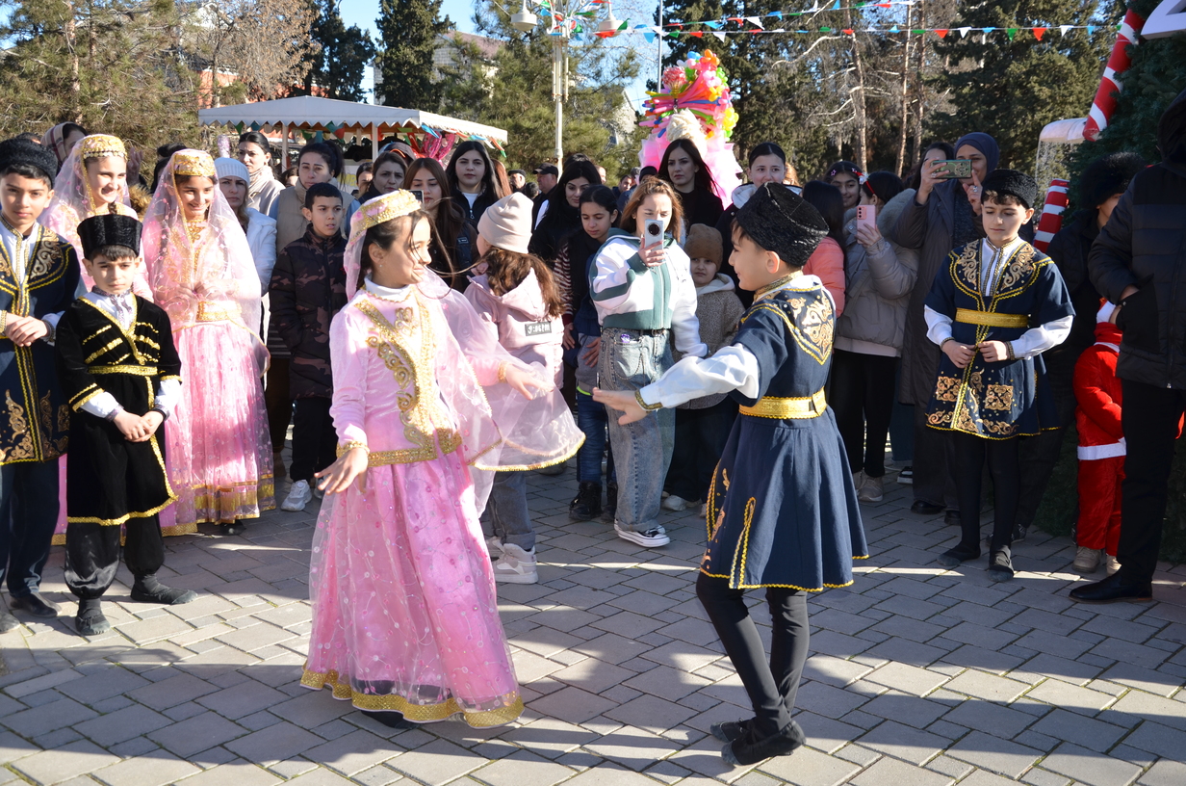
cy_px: 393
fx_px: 1233
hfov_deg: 51.4
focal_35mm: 38
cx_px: 593
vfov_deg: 35.3
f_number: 5.6
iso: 100
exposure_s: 1/250
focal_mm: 25
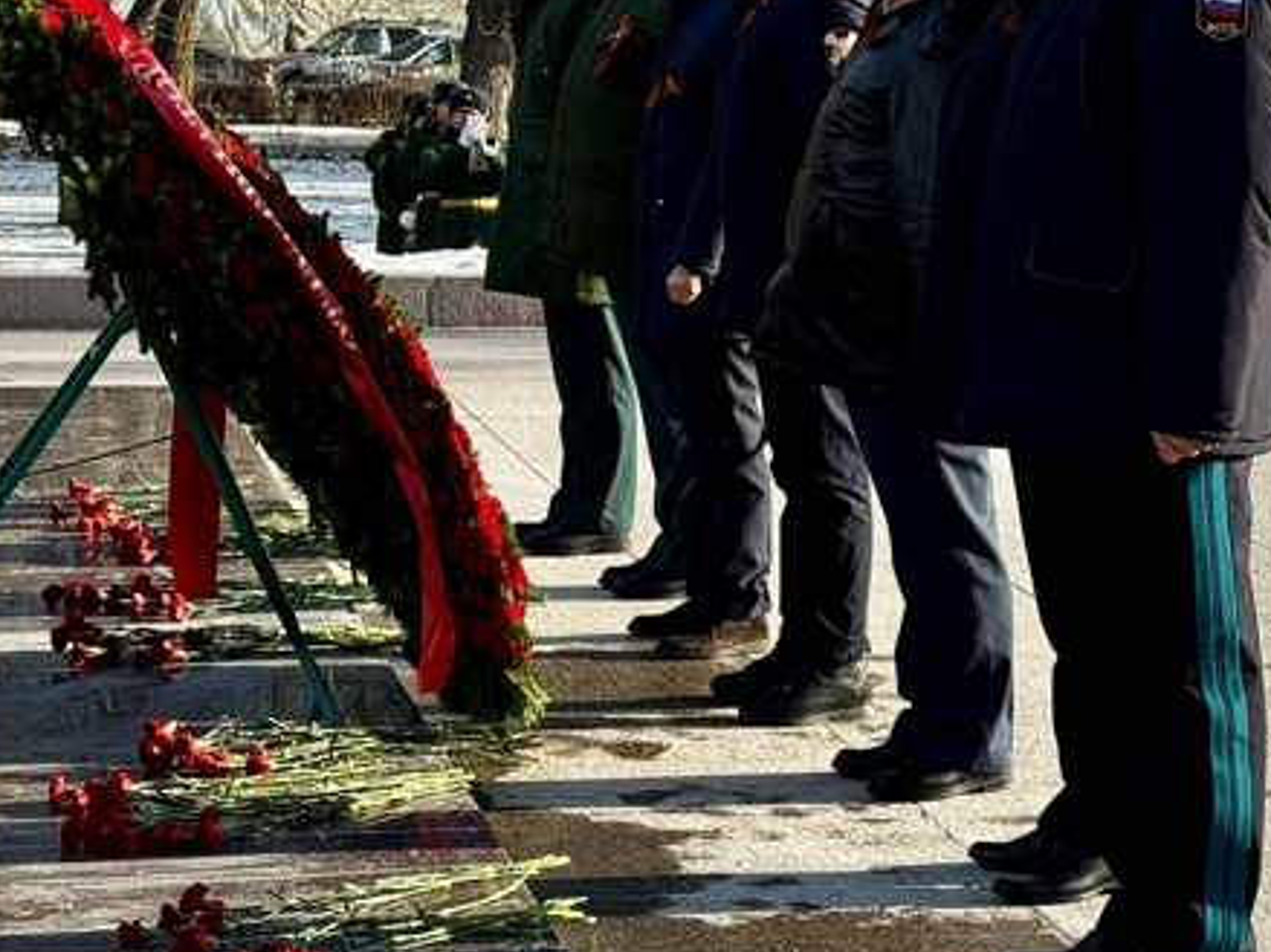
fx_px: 2680
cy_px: 321
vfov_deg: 20.1
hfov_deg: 26.7
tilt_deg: -4.6
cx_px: 702
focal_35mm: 73
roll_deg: -1.1
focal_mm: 6.76
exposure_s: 1/1395
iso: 64
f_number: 1.78
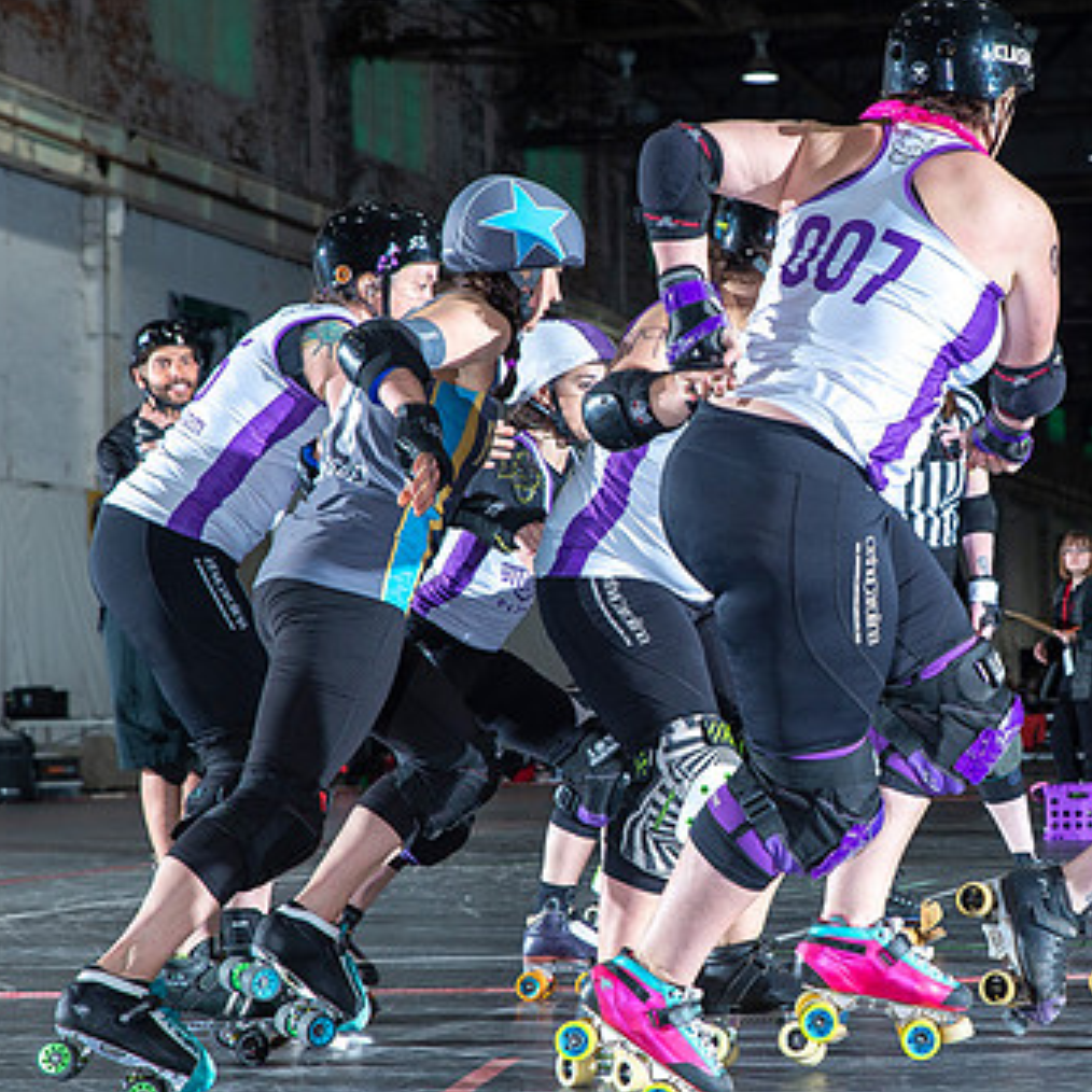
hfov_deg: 16.9
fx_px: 3640
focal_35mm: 102
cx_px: 892
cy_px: 561
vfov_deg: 17.1
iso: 800
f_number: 8
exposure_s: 1/160
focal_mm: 70
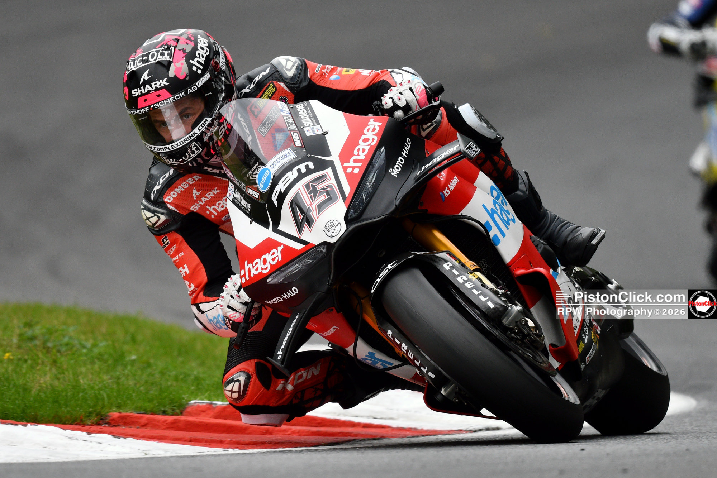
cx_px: 358
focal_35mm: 750
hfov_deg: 2.7
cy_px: 239
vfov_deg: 1.8
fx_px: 14939
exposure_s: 1/1000
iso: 450
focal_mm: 500
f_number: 5.6
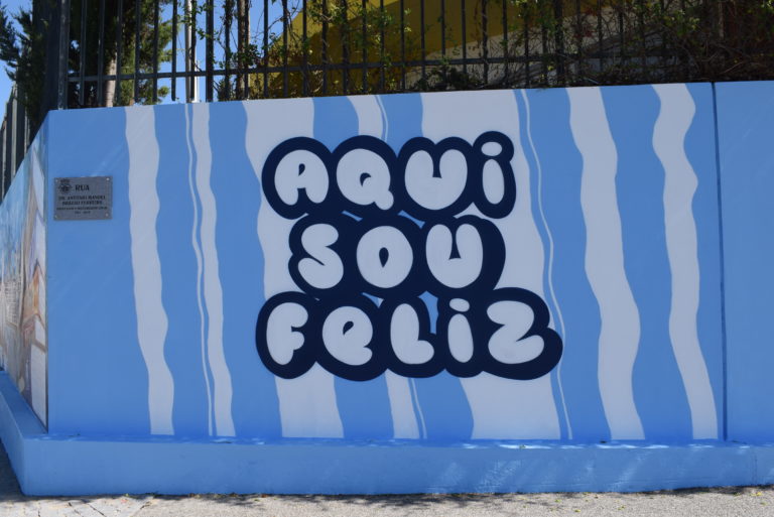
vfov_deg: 38.4
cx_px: 387
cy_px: 258
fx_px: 742
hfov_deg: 55.1
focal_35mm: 34
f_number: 9
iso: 200
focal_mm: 23
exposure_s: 1/320
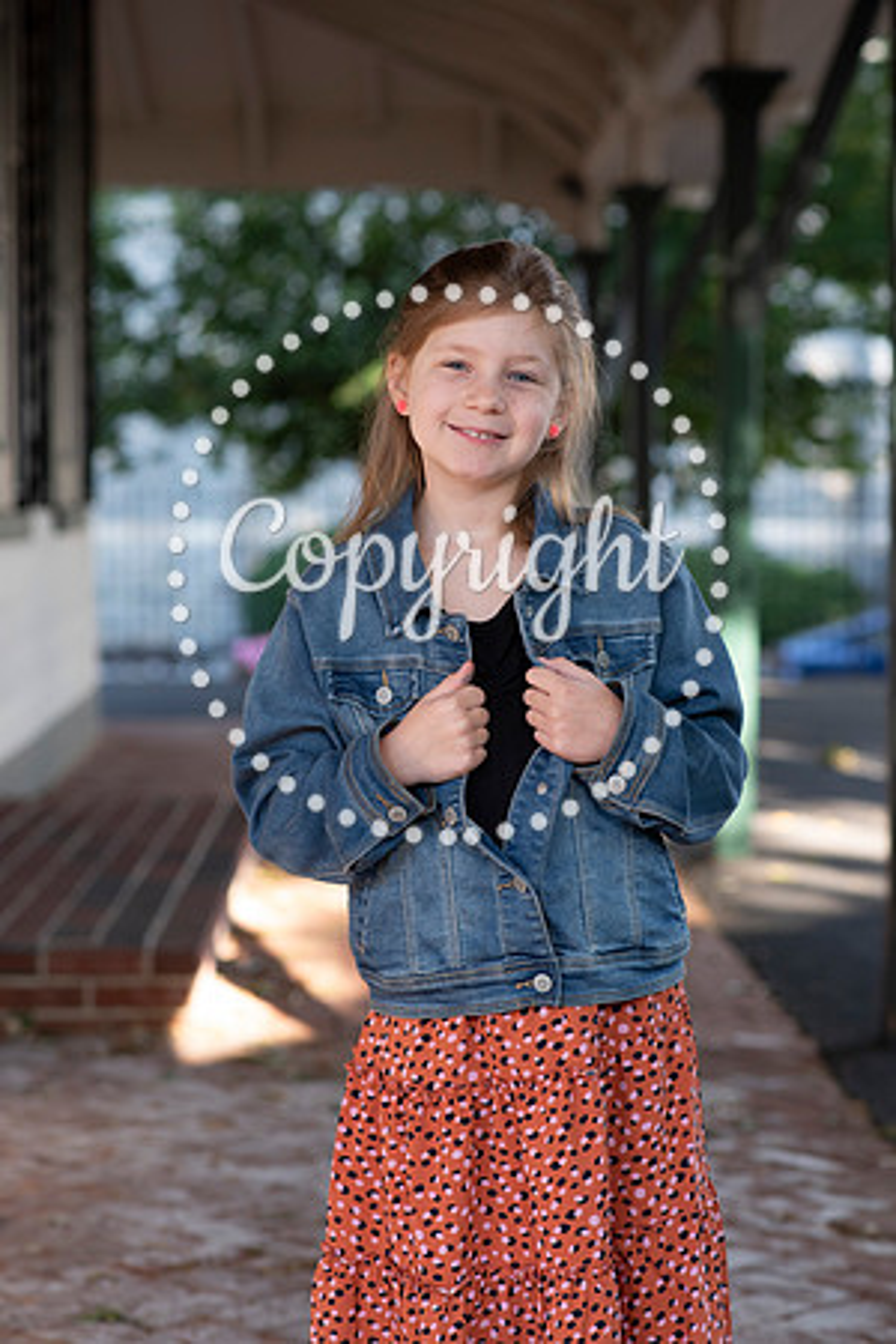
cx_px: 448
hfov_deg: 16.1
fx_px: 3173
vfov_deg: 23.9
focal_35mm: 85
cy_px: 672
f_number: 4
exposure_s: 1/320
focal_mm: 85
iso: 640
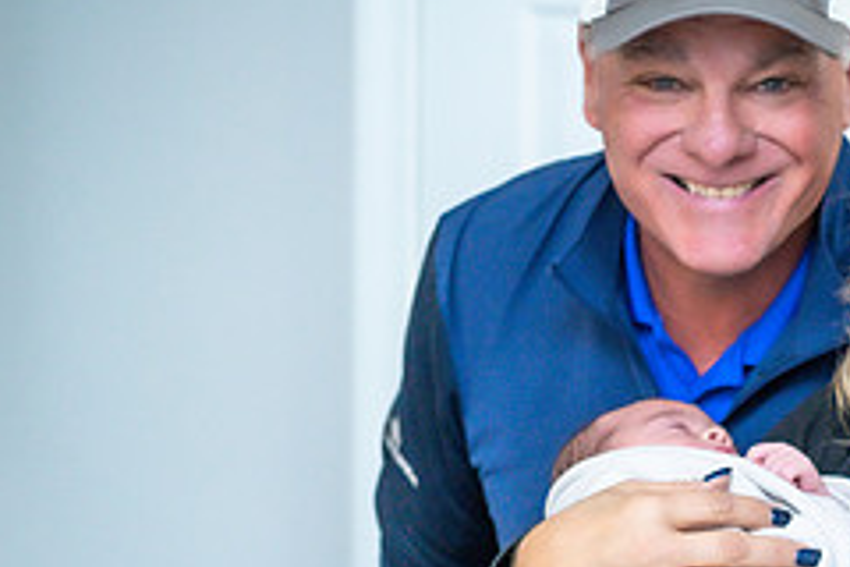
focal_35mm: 121
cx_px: 939
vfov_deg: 11.3
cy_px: 416
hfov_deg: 16.4
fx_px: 2857
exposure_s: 1/125
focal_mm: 50
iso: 1600
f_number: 2.8
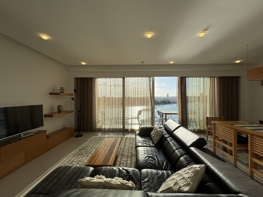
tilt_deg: -0.5
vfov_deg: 85.7
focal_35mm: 14
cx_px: 132
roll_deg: -0.5
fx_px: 106
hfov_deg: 102.1
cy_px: 98
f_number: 2.2
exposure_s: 1/1976
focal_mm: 2.22
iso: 40
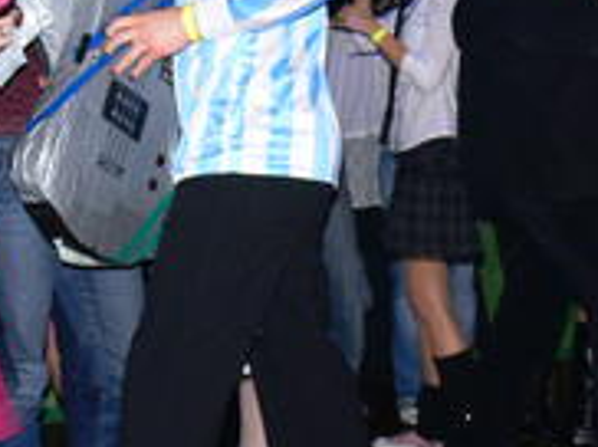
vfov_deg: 15.8
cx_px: 381
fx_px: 1570
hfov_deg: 21.5
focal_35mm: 91
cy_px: -43
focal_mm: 7.4
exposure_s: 1/30
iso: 100
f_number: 2.8
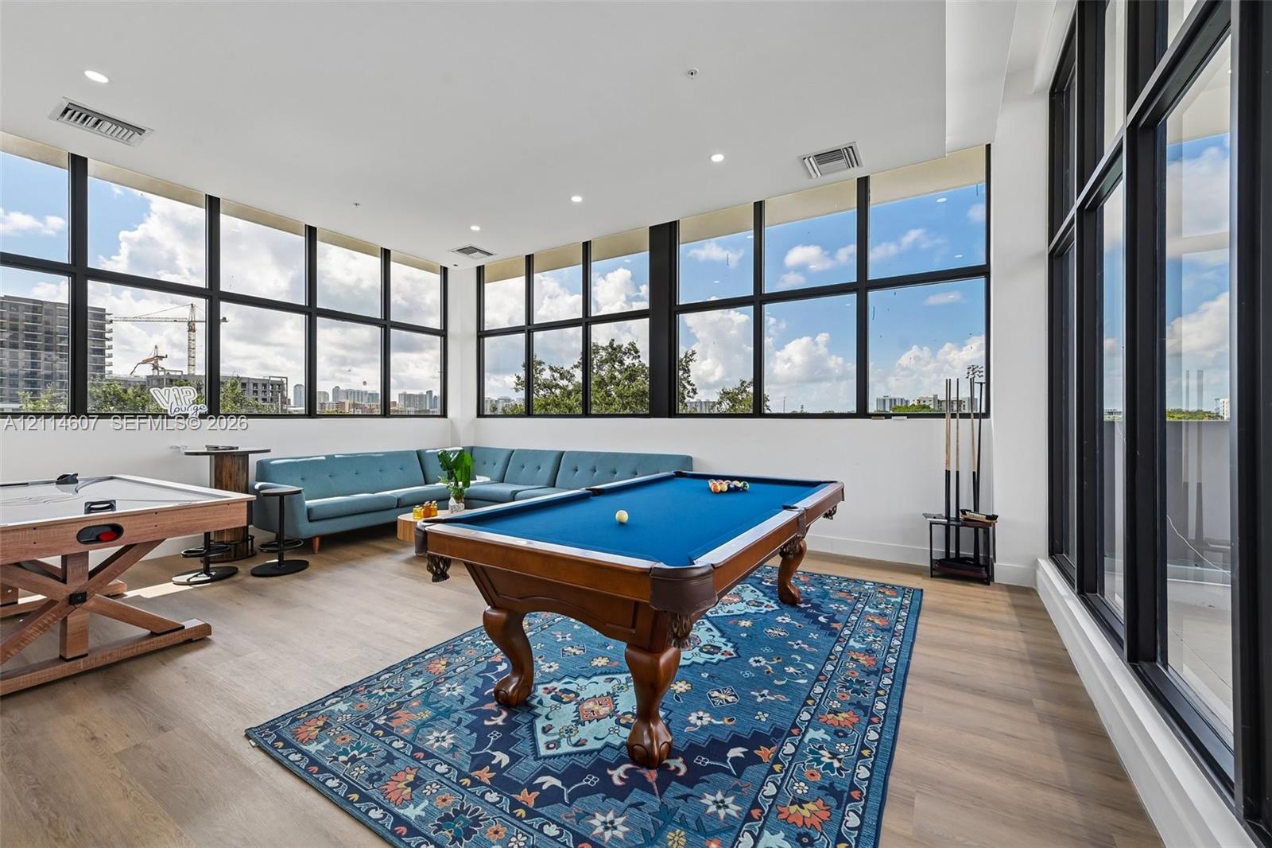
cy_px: 424
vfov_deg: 81.2
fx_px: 495
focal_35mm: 14
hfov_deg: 104.3
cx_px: 636
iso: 100
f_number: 8
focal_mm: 14
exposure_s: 1/80
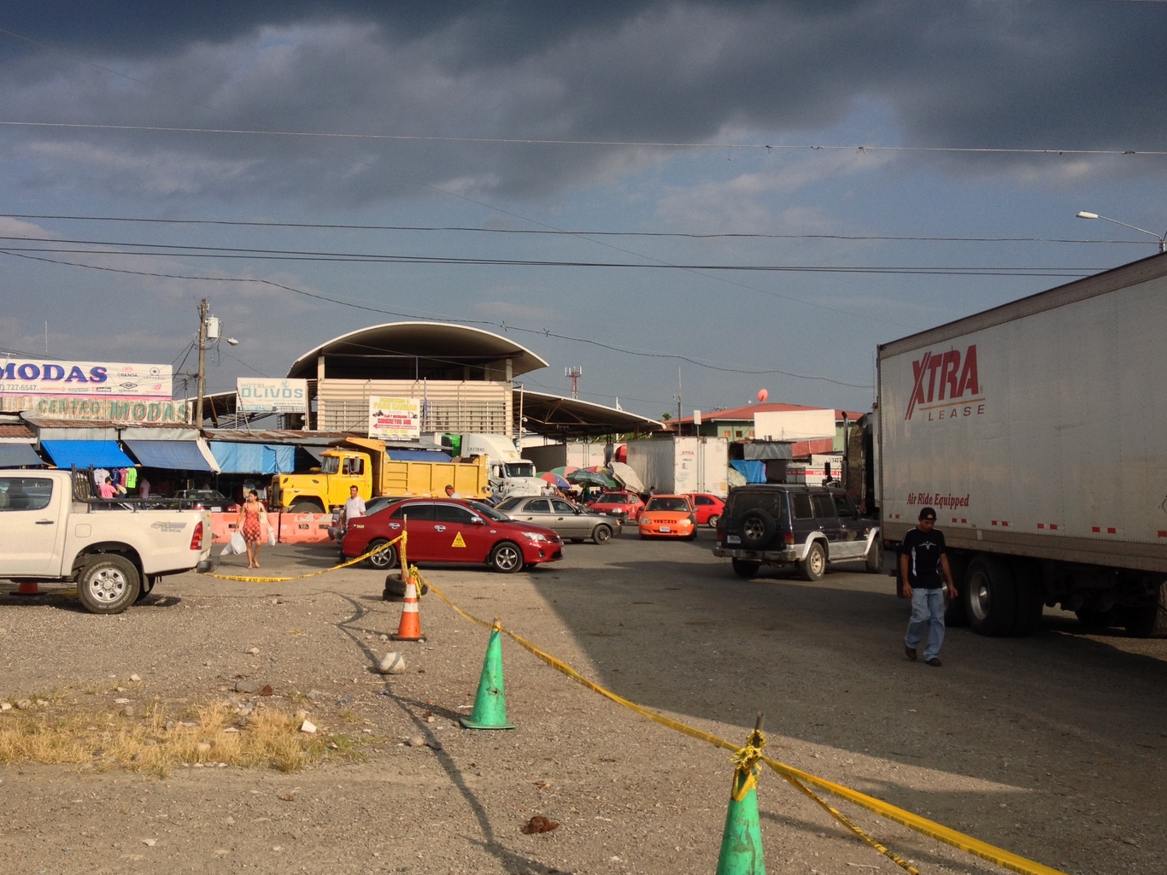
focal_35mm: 41
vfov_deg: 35.1
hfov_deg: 45.7
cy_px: 395
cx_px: 520
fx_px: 1382
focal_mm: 4.28
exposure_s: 1/1534
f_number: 2.4
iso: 50
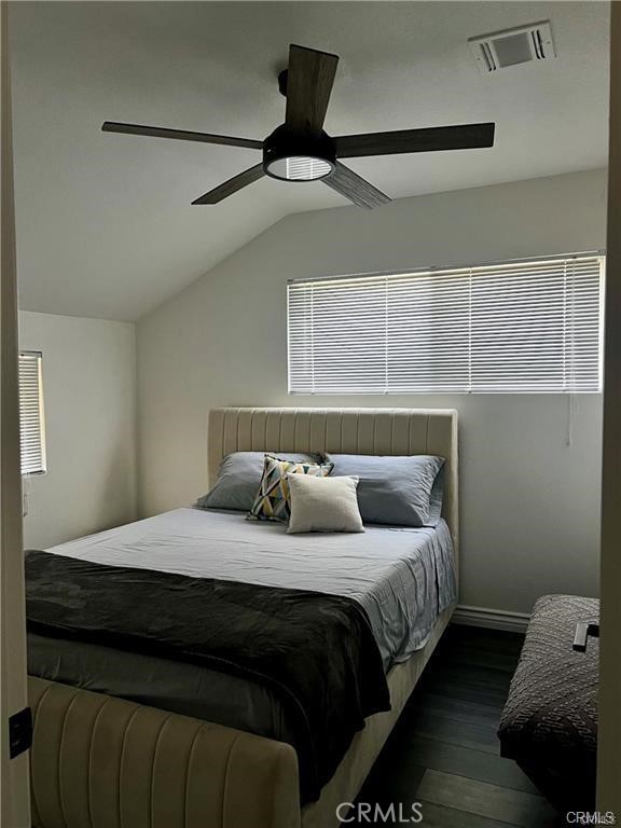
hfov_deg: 53.1
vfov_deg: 67.3
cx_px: 310
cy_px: 414
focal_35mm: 26
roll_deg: +0.6
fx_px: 622
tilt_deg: -1.8
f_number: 1.5
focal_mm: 5.7
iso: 400
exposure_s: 1/40
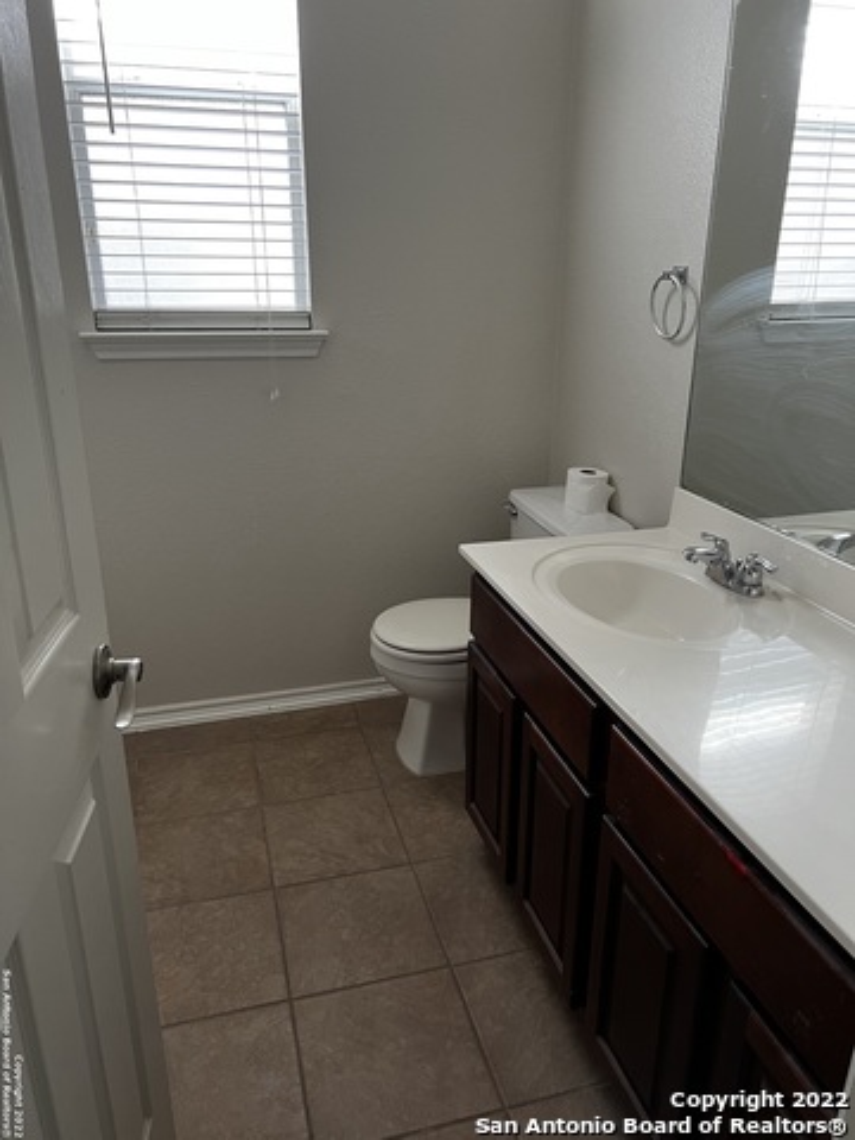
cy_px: 570
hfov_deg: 53.1
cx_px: 428
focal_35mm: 26
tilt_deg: -20.2
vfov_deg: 67.3
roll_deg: -0.5
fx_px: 856
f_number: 1.5
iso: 160
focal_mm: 5.7
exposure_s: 1/60
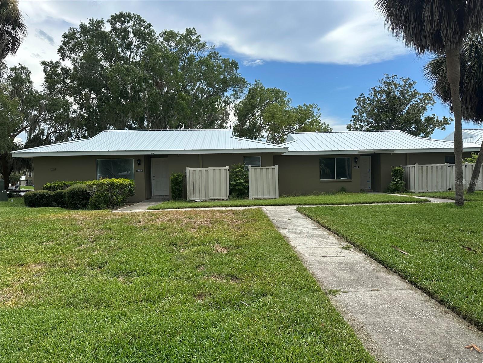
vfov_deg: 56.8
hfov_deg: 71.6
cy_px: 182
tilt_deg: -1.5
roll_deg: +1.5
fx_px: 335
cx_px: 242
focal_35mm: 24
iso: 80
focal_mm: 6.86
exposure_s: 1/3861
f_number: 1.78
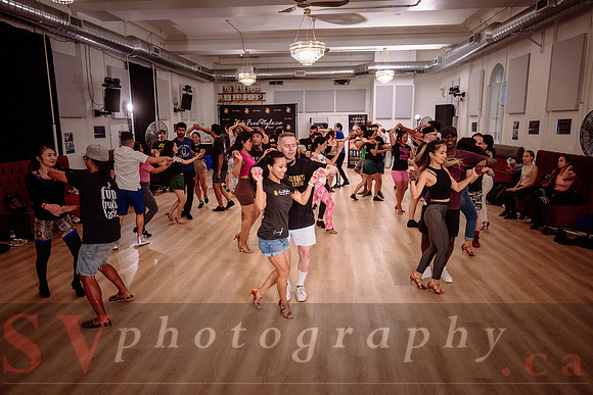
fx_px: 395
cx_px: 296
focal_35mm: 24
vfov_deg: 53.2
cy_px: 198
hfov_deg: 73.7
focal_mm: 24
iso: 1600
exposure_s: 1/250
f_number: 2.8
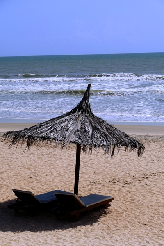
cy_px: 123
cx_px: 82
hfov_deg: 14.7
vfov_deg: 21.9
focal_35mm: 93
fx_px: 635
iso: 125
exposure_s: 1/1600
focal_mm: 33.96
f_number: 5
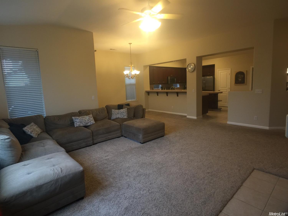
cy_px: 108
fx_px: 241
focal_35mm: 29
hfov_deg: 61.7
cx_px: 144
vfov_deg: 48.2
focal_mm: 4.15
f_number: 2.2
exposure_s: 1/15
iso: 40
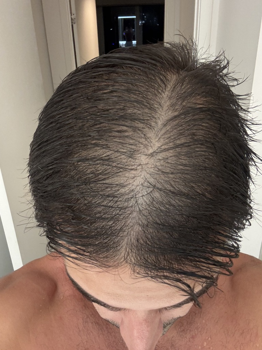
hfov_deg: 46.8
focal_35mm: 30
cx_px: 131
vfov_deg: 60.0
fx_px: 303
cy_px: 175
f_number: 1.9
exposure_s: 1/60
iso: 250
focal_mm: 2.69
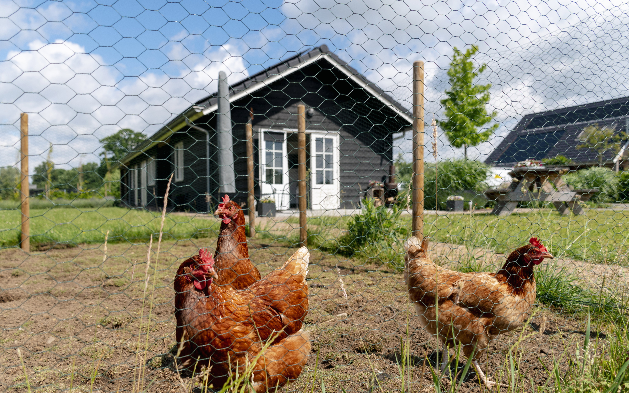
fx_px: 480
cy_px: 199
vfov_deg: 44.5
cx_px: 312
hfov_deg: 66.5
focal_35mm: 28
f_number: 3.5
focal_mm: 18
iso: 100
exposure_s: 1/1250
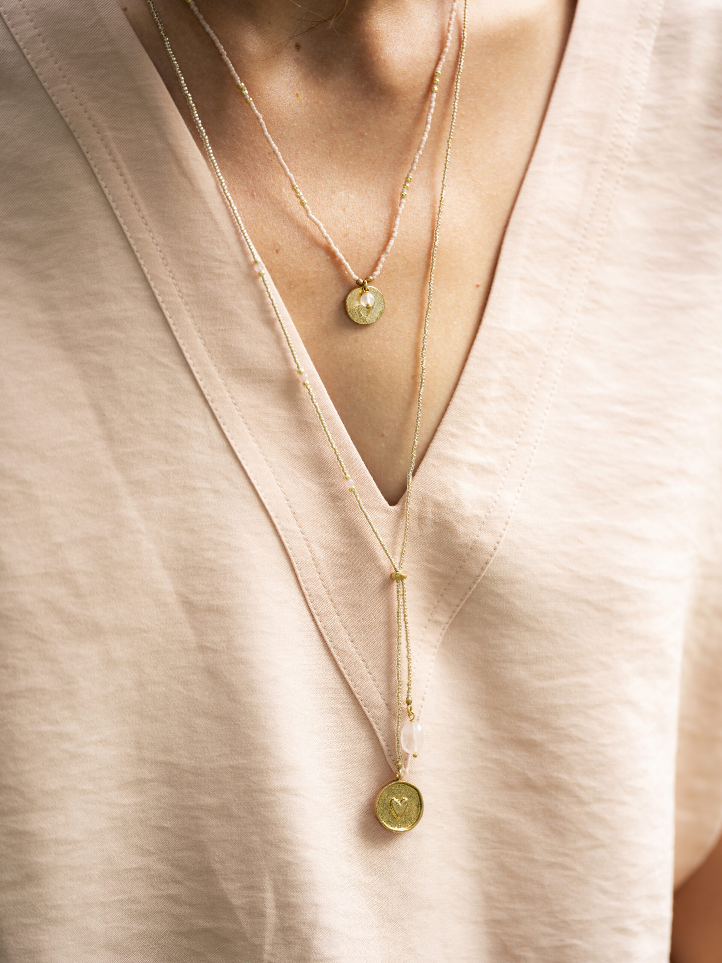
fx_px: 2642
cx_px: 361
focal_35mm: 95
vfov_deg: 20.7
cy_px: 482
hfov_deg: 15.6
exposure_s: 1/125
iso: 320
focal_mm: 120
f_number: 4
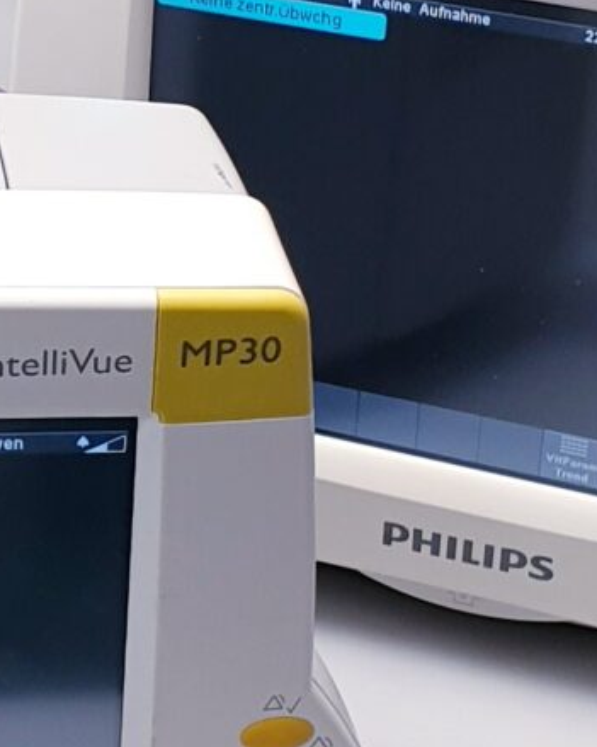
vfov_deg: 13.0
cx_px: -265
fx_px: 3270
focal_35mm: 148
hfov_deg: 10.1
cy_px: 259
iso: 64
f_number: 2.4
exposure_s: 1/50
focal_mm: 4.3
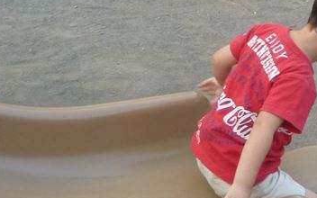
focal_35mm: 104
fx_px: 898
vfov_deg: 12.5
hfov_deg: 19.7
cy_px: 32
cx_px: 265
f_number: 2.9
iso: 160
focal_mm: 4.8
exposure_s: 1/160
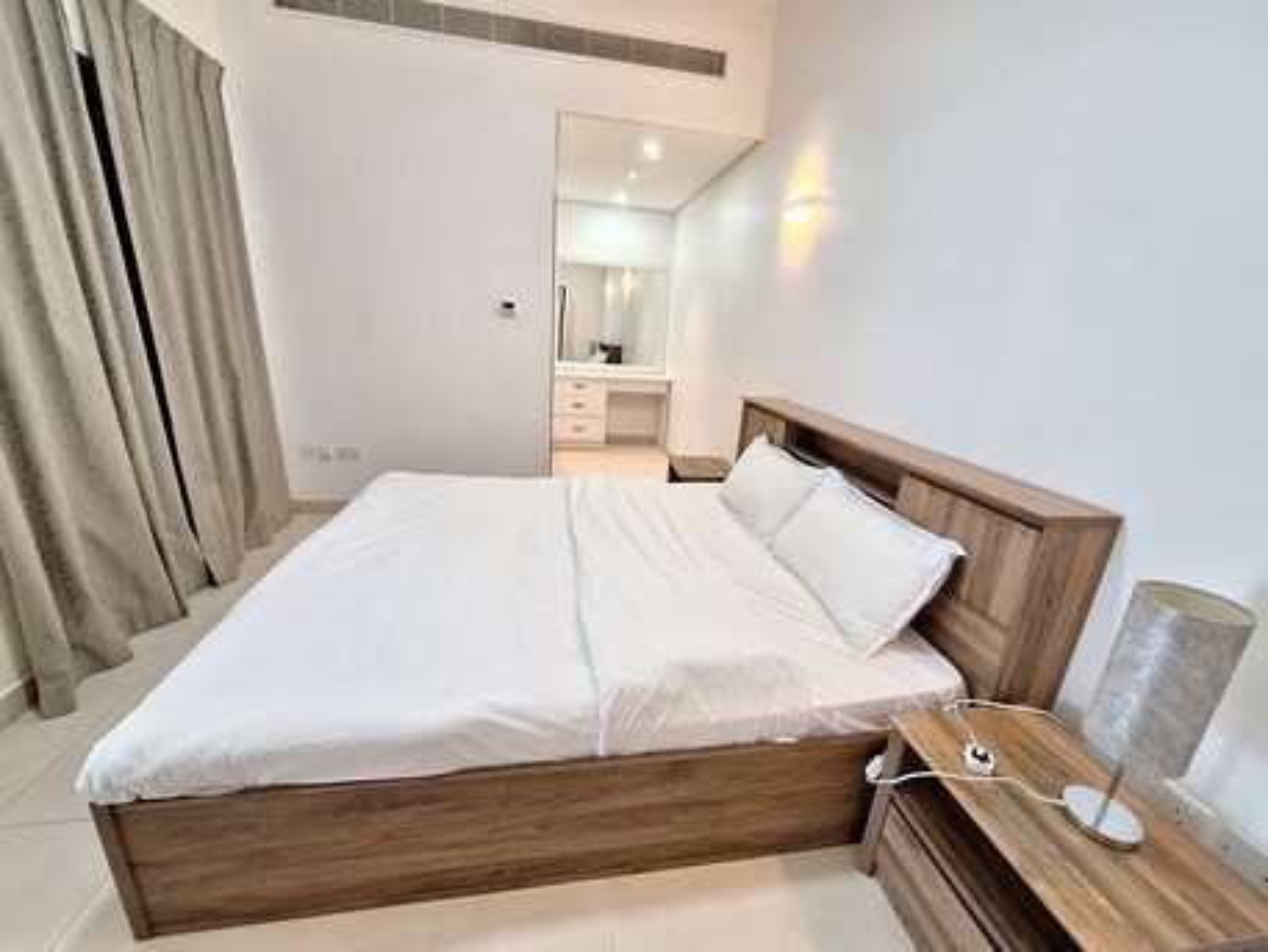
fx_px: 476
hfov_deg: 106.2
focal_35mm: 13
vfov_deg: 89.9
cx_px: 634
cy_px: 476
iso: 200
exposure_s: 1/33
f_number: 2.2
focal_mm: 1.74
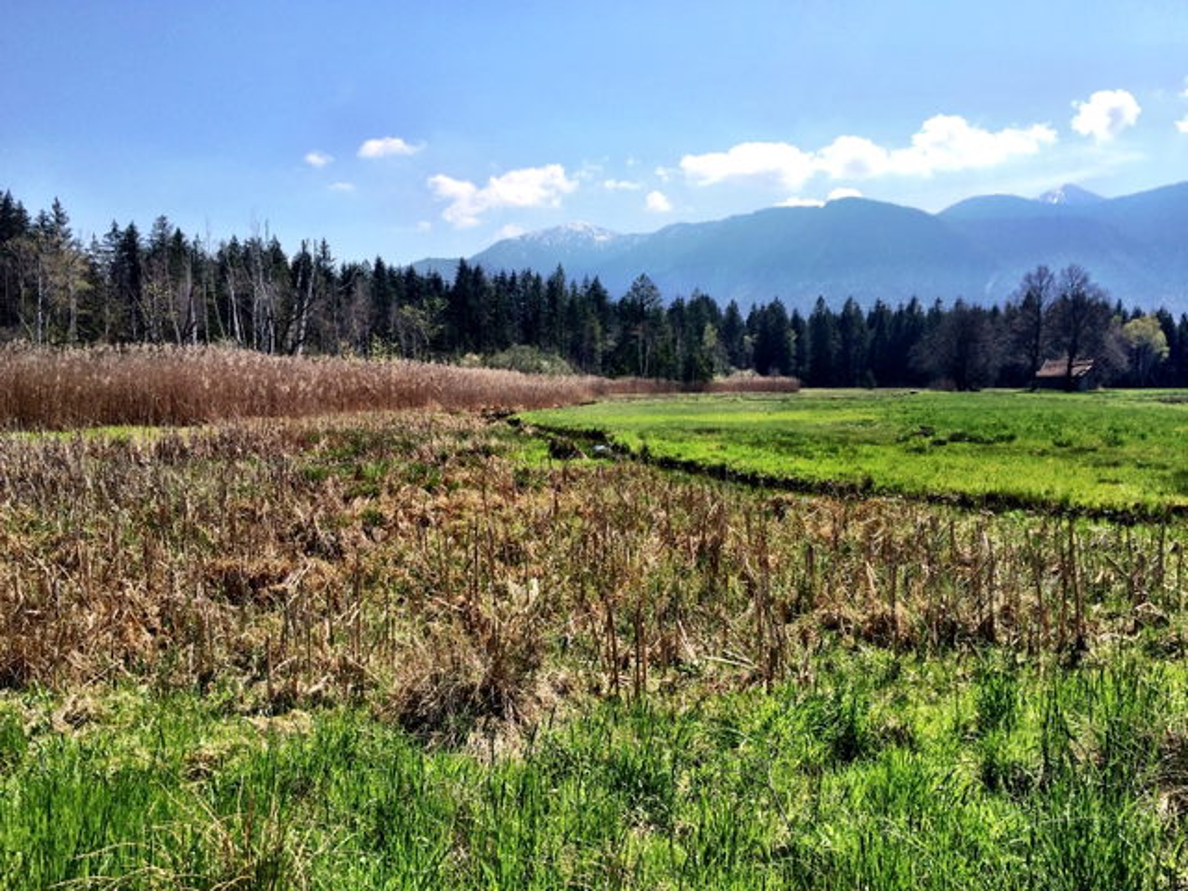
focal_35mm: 29
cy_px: 446
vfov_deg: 48.2
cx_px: 594
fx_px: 995
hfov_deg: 61.7
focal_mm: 4.15
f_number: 2.2
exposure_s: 1/2160
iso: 32
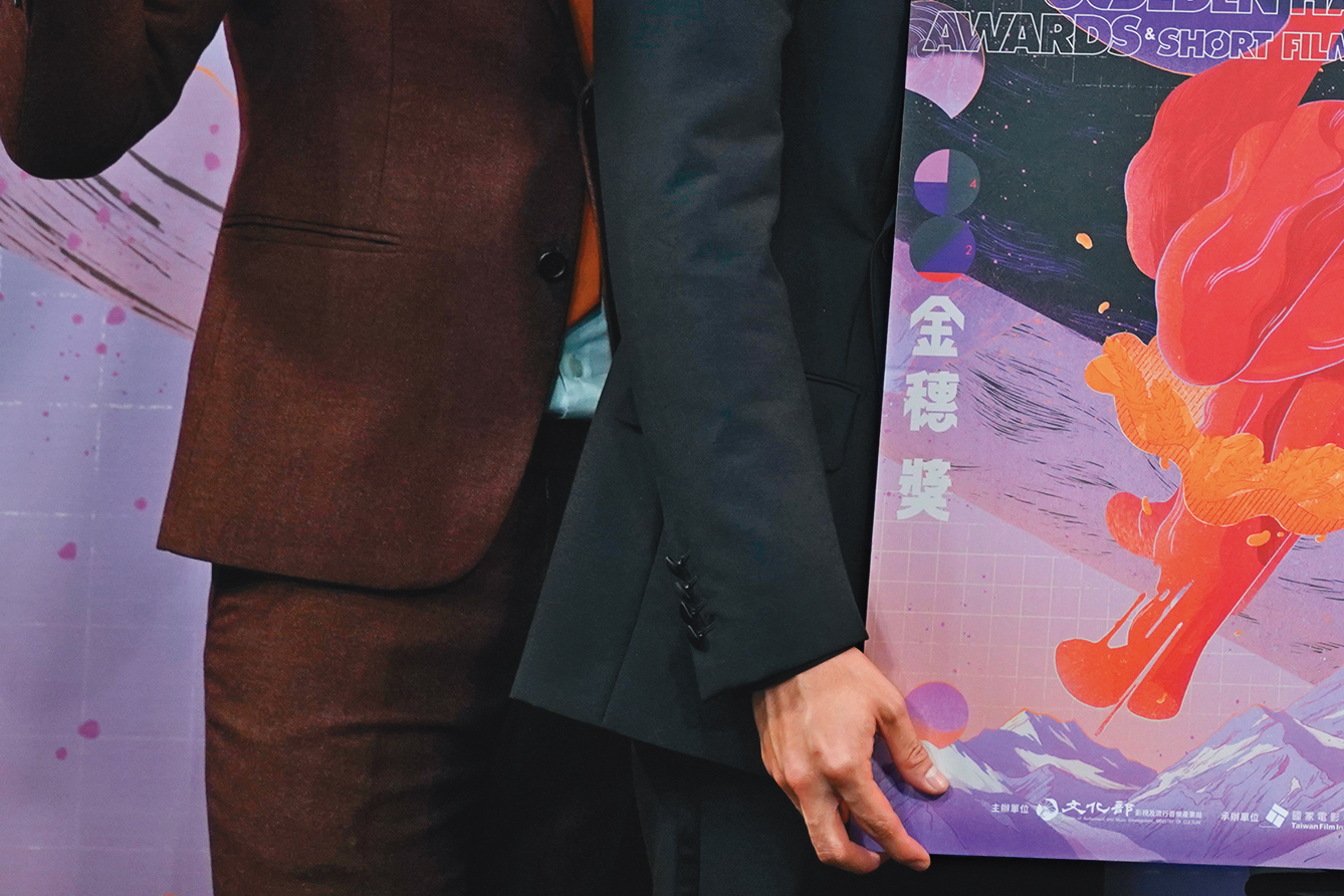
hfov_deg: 19.6
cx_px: 1588
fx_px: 3658
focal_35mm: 98
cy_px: 107
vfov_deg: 13.8
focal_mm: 37
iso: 1250
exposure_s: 1/160
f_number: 2.8
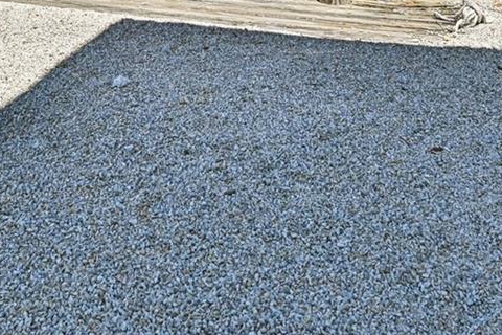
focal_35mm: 60
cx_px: 170
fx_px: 837
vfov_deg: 19.0
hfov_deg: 33.1
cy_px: -211
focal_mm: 18
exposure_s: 1/640
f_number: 6.3
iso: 100
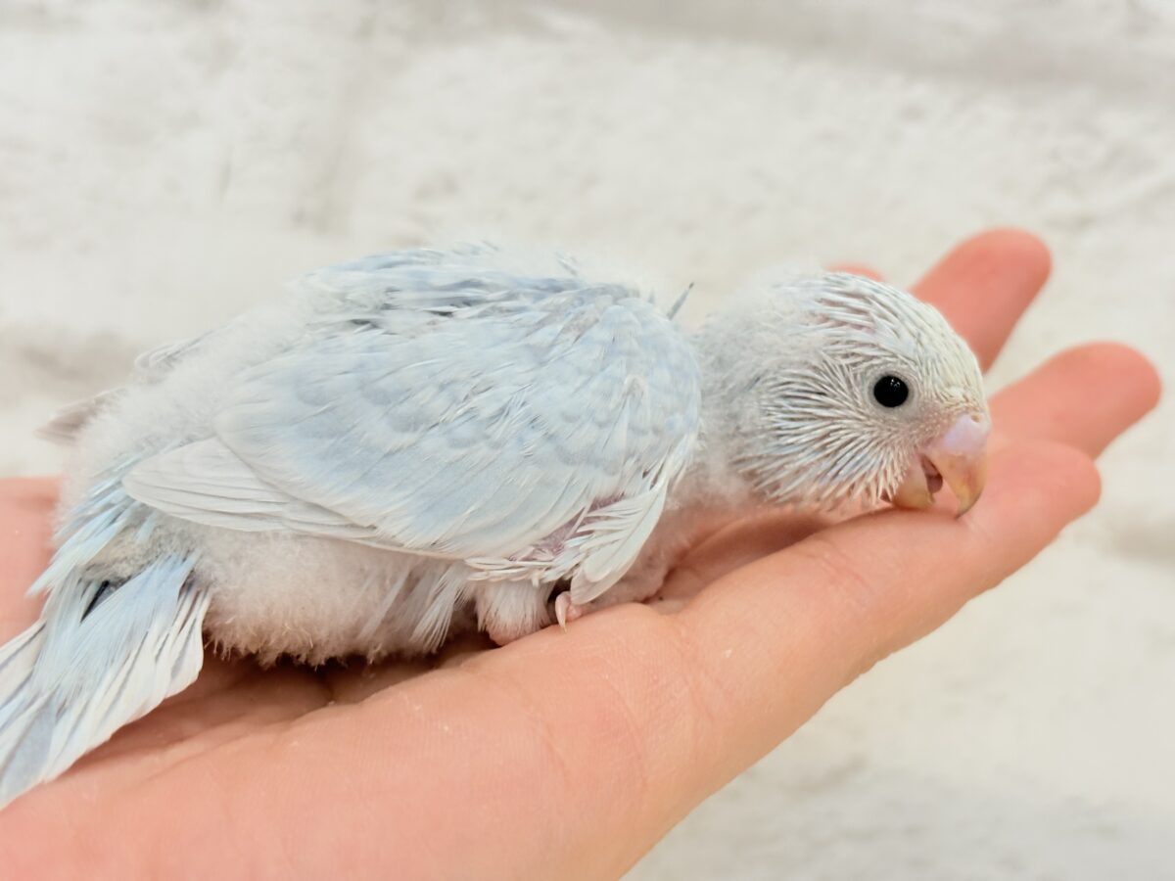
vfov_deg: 28.0
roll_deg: -8.0
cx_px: 588
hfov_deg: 36.8
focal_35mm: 52
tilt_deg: -4.4
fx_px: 1765
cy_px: 440
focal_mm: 5.96
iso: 80
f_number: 1.6
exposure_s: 1/100
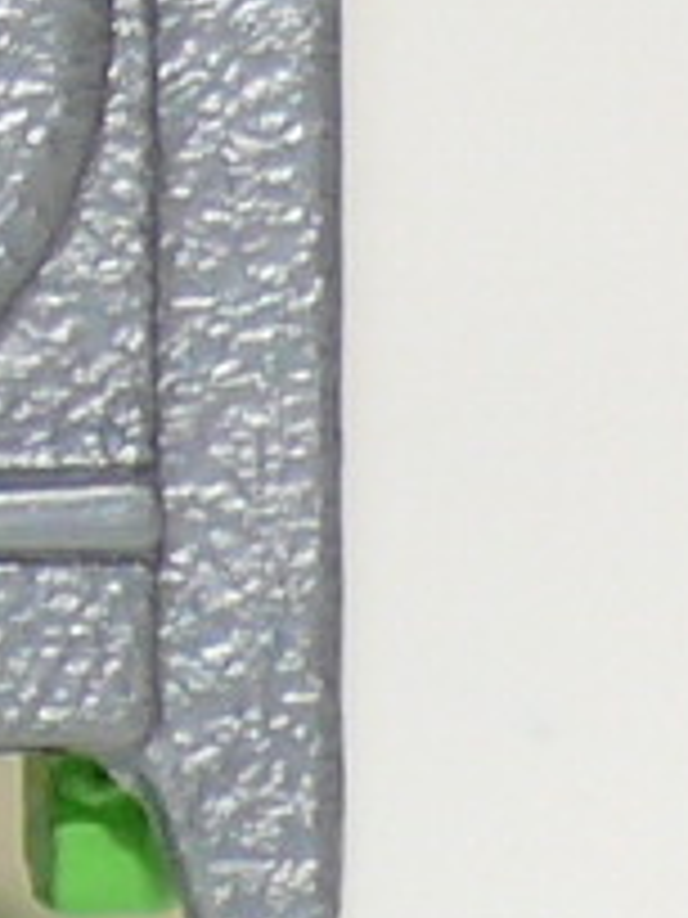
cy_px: -27
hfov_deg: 2.0
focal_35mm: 728
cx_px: -2338
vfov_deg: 2.7
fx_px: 19292
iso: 100
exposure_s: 1/30
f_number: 4
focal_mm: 12.8
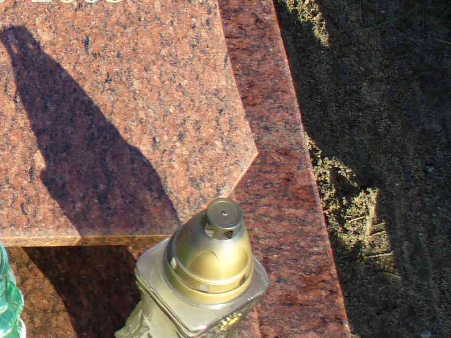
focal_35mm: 104
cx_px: -88
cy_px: 119
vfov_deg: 14.2
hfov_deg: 18.0
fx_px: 1355
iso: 80
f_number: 2.8
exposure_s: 1/320
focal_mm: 6.1
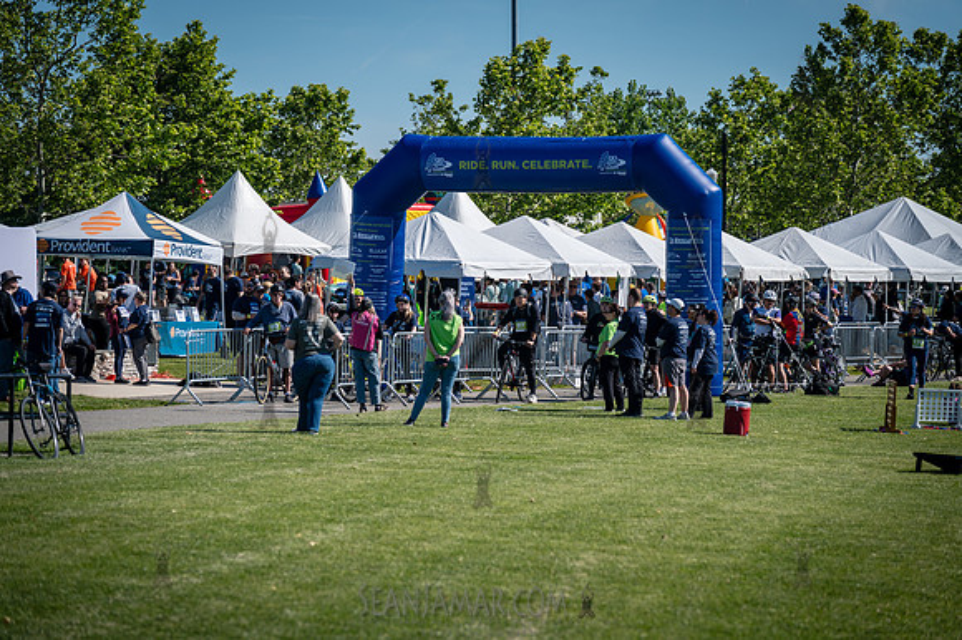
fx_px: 4006
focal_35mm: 150
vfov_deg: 9.1
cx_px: 481
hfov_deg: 13.7
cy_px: 320
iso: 160
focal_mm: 150
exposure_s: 1/1600
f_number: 4.5
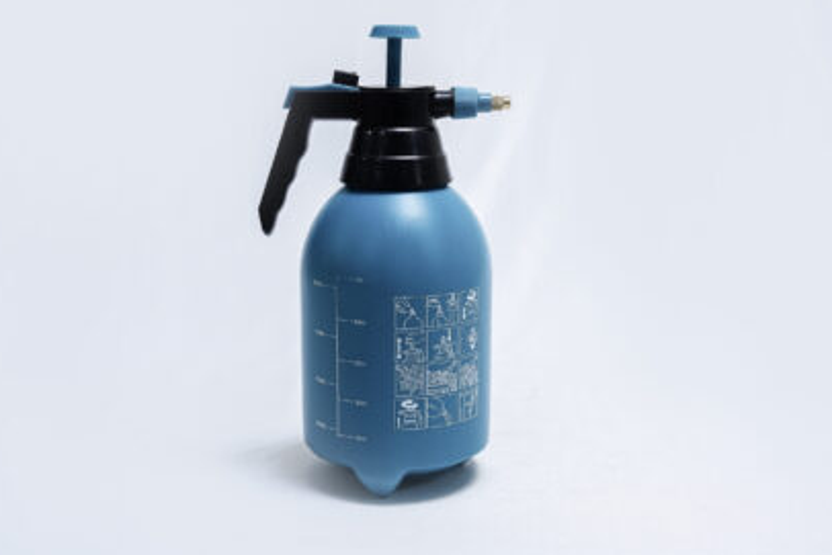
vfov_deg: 25.5
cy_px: 269
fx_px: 1225
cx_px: 393
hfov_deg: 37.5
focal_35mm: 53
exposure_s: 1/200
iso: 3200
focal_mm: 50
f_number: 9
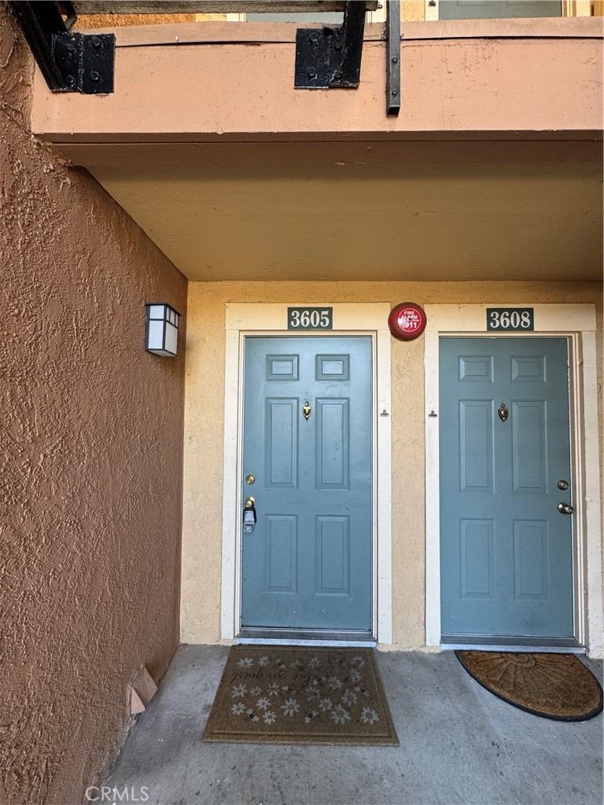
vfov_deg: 102.1
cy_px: 402
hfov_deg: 85.7
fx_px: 326
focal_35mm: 14
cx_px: 302
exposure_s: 1/99
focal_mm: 2.22
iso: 100
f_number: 2.2
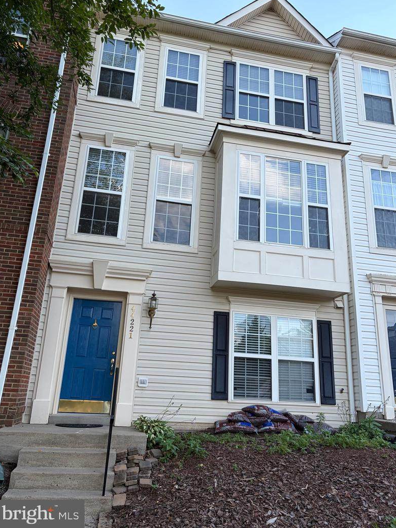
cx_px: 201
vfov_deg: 65.3
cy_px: 255
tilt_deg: +19.5
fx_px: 412
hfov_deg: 51.4
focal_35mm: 27
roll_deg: -3.4
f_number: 1.6
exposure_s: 1/830
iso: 50
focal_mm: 5.96
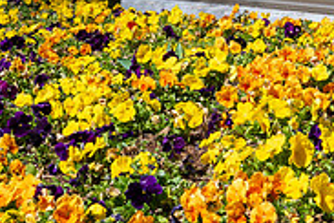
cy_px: 49
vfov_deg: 12.0
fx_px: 1058
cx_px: 212
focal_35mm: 114
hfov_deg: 17.9
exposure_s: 1/125
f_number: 7.1
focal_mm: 24
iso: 64
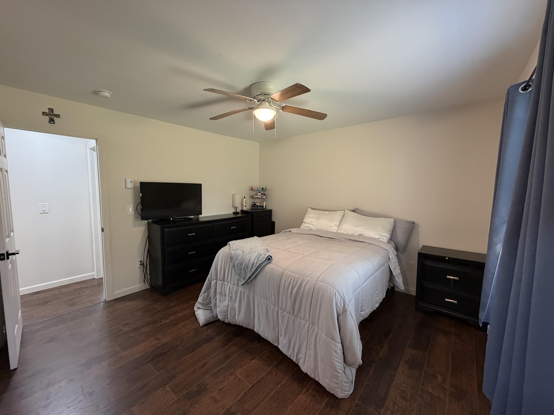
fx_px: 224
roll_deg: -0.2
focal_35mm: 14
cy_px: 208
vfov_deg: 85.7
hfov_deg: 102.1
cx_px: 277
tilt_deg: -4.9
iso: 400
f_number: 2.2
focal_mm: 2.22
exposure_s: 1/60
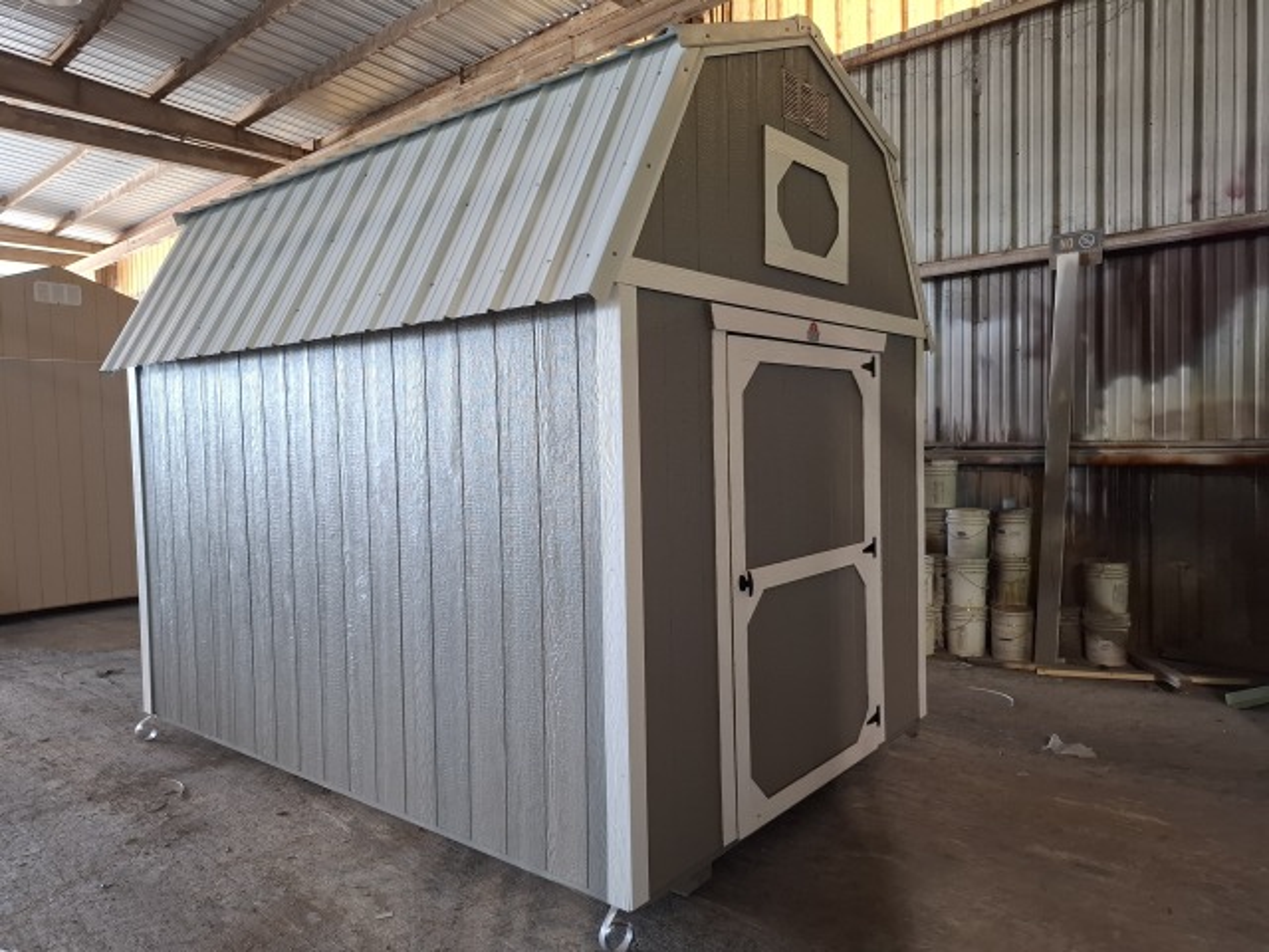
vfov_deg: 58.9
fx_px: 843
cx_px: 634
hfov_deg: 73.9
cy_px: 476
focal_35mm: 23
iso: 320
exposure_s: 1/50
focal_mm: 5.54
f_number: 1.8
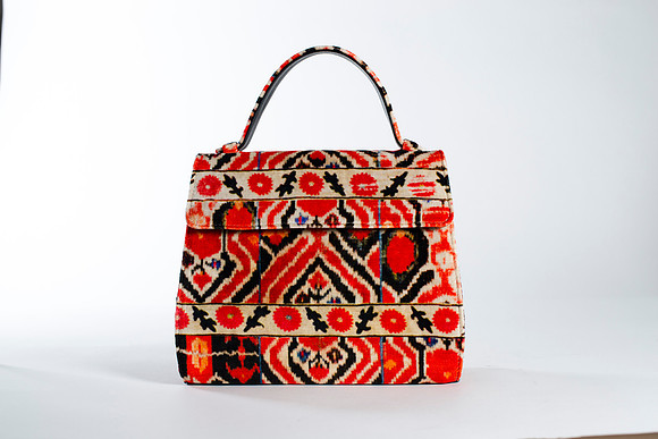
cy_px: 220
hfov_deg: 39.1
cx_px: 329
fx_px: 928
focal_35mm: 51
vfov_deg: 26.6
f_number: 7.1
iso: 200
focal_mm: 50
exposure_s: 1/200
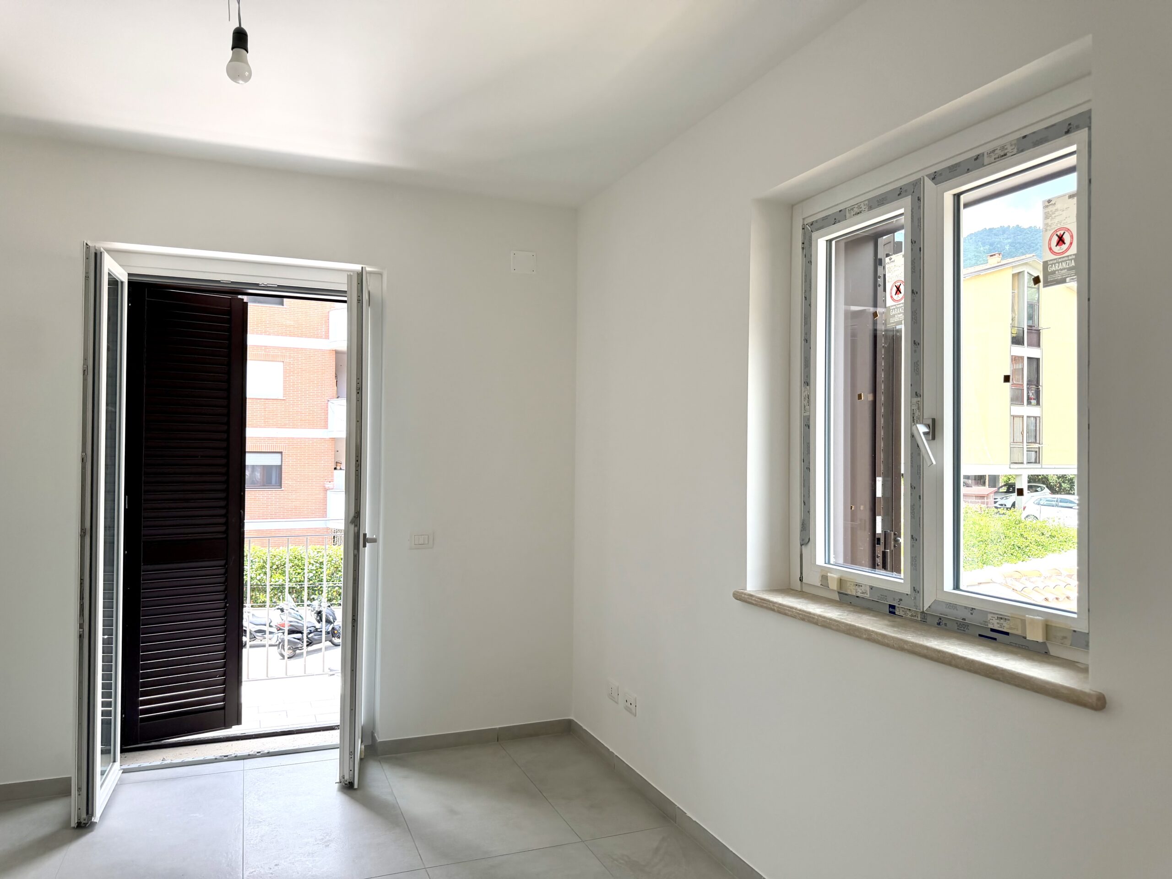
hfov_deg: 71.6
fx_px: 813
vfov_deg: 56.8
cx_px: 586
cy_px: 440
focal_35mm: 24
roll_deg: -0.5
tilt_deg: +0.8
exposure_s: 1/584
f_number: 1.78
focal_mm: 6.76
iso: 100
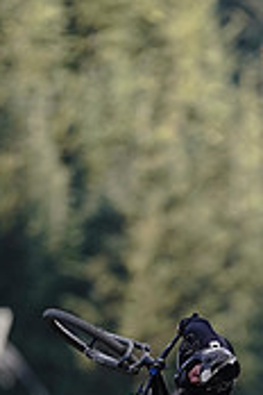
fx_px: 16973
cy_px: 449
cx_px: 186
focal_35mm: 1549
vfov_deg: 1.3
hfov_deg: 0.9
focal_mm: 600
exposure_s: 1/1600
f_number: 4
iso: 1600
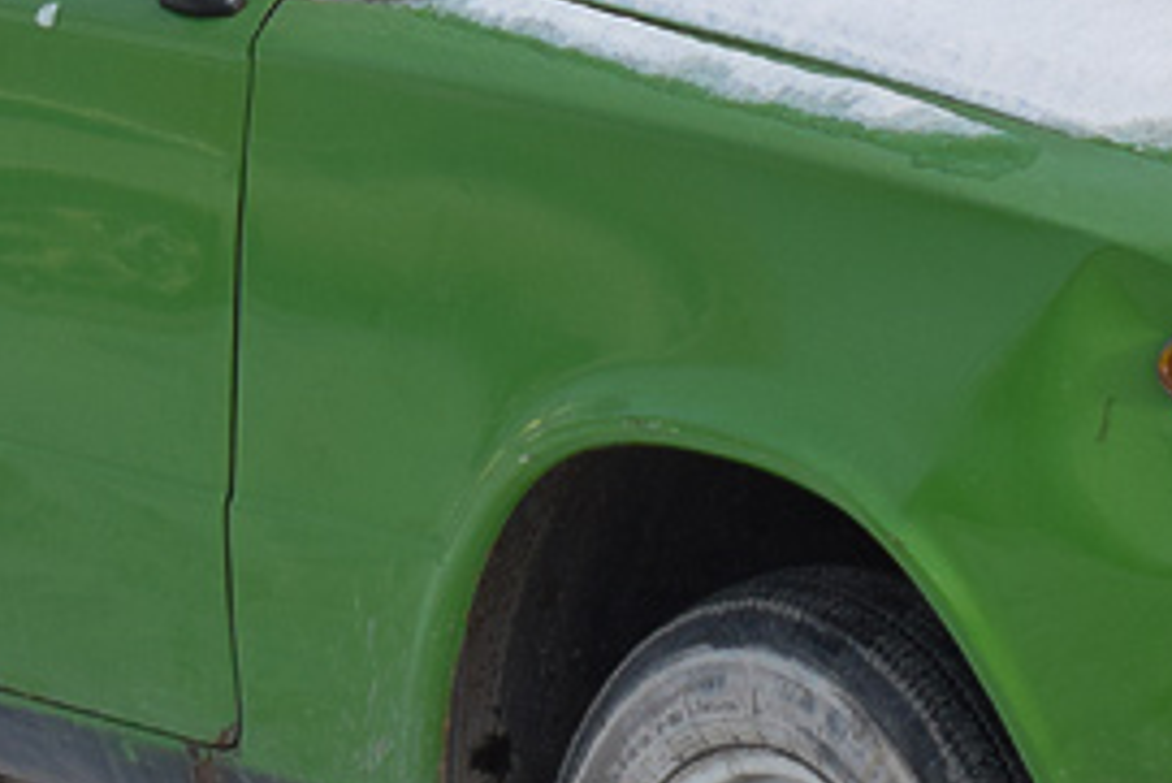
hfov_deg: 9.1
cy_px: -203
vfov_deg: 6.0
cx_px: 783
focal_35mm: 226
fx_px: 7361
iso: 400
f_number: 6.3
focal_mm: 34
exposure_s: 1/1000
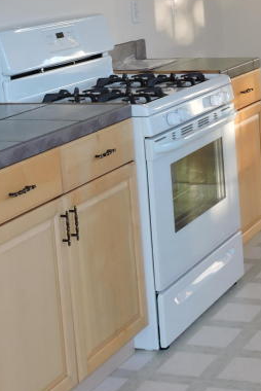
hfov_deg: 15.5
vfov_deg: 23.4
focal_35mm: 84
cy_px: 26
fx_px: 912
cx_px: 334
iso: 110
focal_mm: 5.4
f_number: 3.5
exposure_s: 1/40
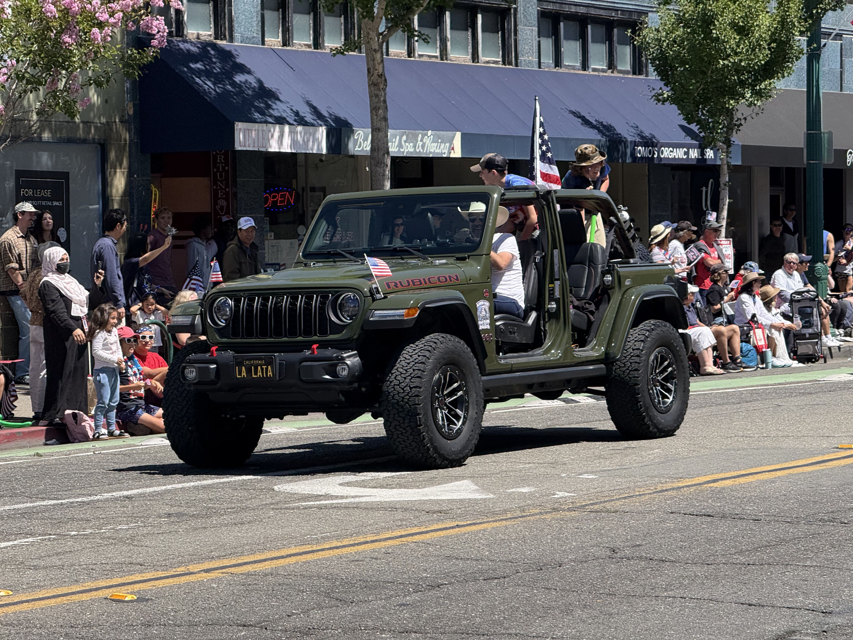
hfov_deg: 16.4
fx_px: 2957
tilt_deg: -1.6
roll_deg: +0.6
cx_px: 426
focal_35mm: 120
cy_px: 320
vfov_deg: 12.3
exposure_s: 1/1018
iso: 64
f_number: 2.8
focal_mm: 15.66
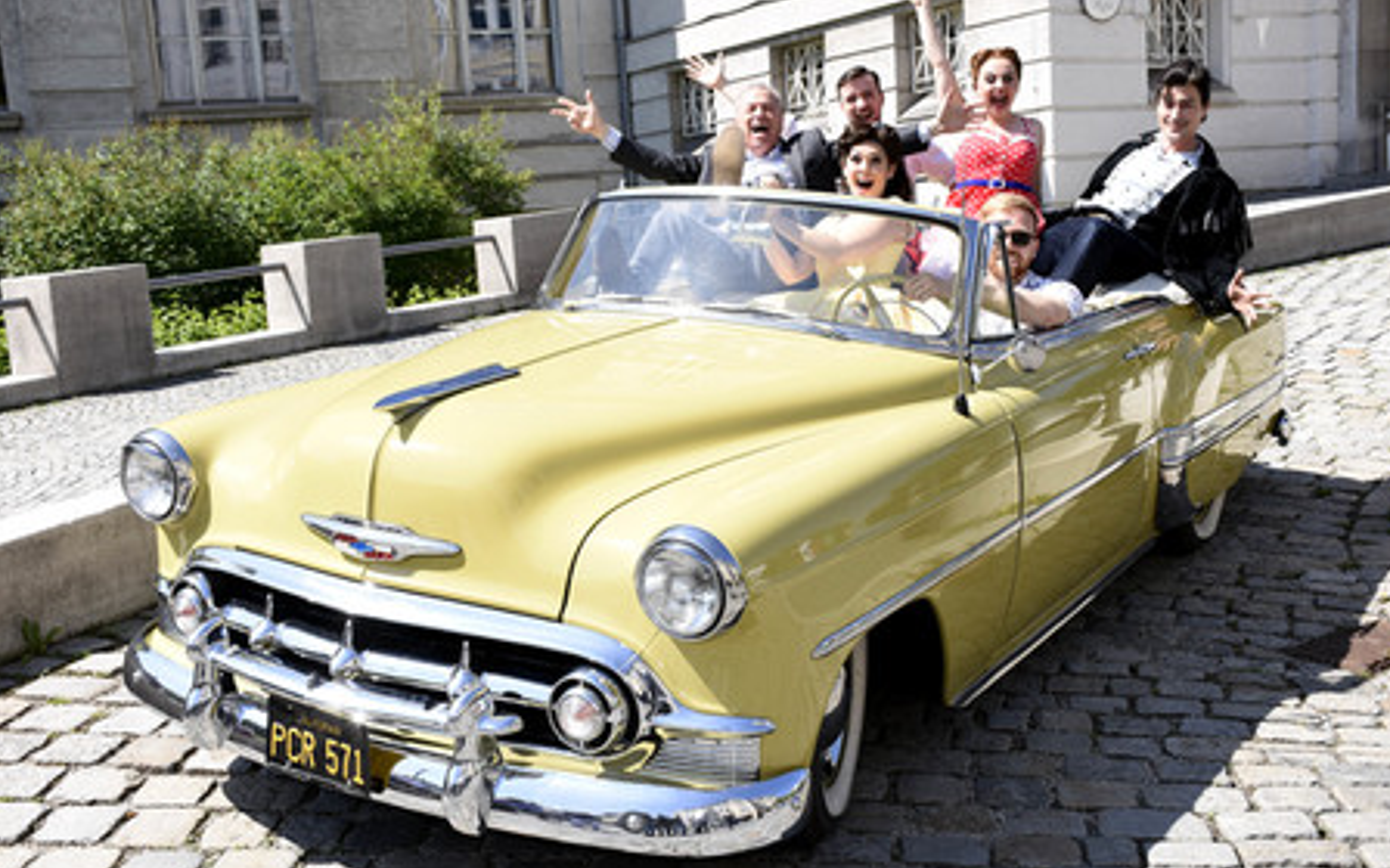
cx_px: 697
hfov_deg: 49.3
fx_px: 1515
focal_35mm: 40
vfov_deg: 32.0
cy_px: 434
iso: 100
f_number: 6.3
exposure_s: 1/160
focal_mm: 26
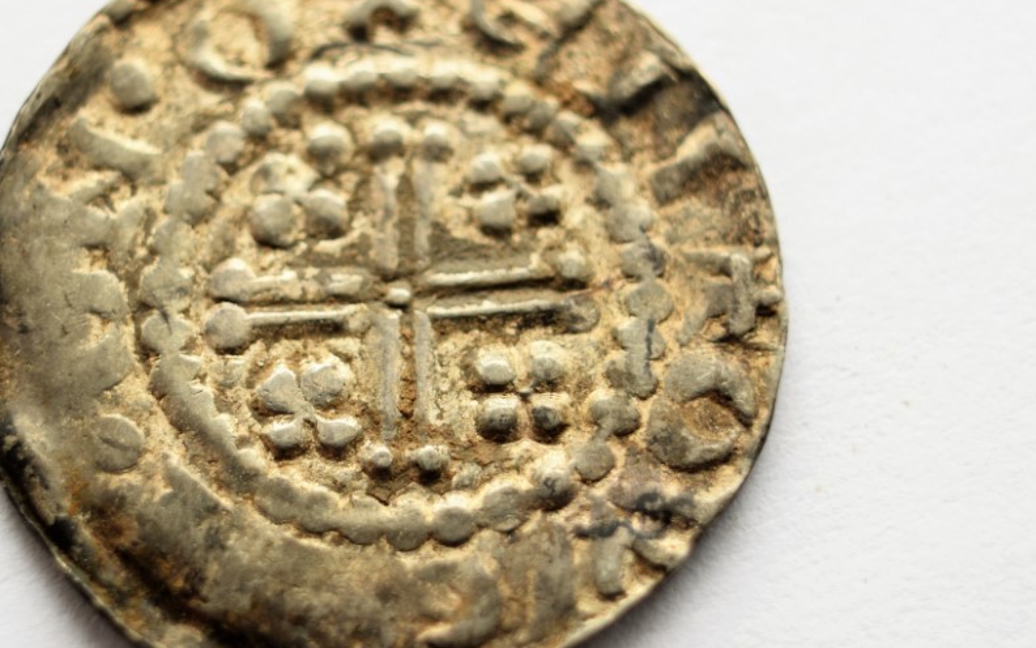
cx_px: 398
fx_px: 2195
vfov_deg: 16.8
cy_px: 340
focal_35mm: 78
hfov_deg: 26.5
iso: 450
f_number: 5.6
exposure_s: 1/125
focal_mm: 35
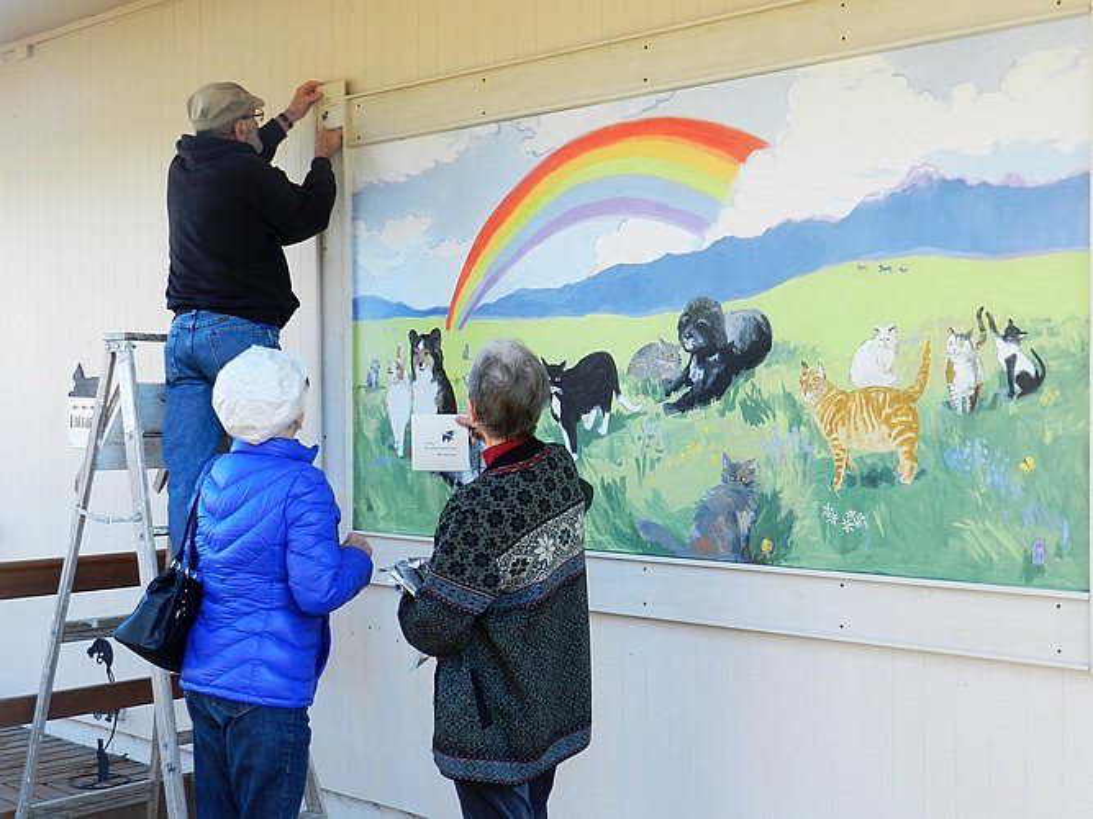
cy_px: 410
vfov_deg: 31.5
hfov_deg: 41.2
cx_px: 546
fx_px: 1452
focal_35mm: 46
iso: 160
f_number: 4.2
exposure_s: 1/80
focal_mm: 8.1
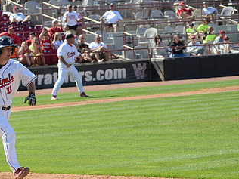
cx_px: 28
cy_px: 106
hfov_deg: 7.5
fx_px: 1823
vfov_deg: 5.6
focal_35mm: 264
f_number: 4.5
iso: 1600
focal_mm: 100
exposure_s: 1/8000
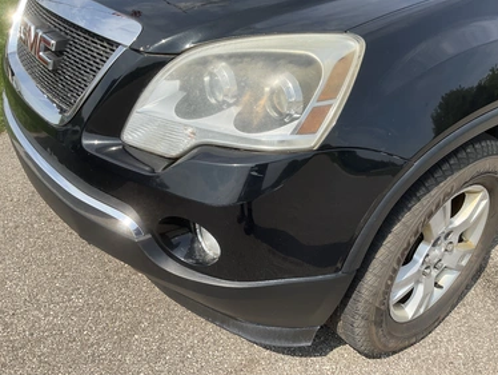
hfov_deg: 58.3
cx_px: 261
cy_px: 179
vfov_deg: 45.5
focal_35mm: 31
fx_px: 446
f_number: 1.8
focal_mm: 3
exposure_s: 1/1577
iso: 25
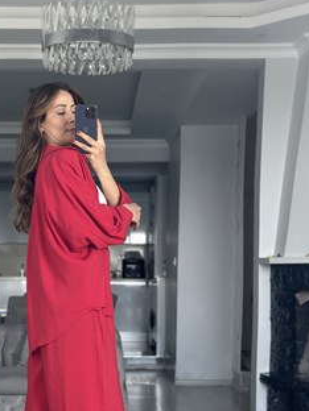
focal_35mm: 78
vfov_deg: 24.7
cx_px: 67
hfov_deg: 18.7
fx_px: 928
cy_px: 315
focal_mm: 6.86
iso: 125
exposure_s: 1/121
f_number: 1.78
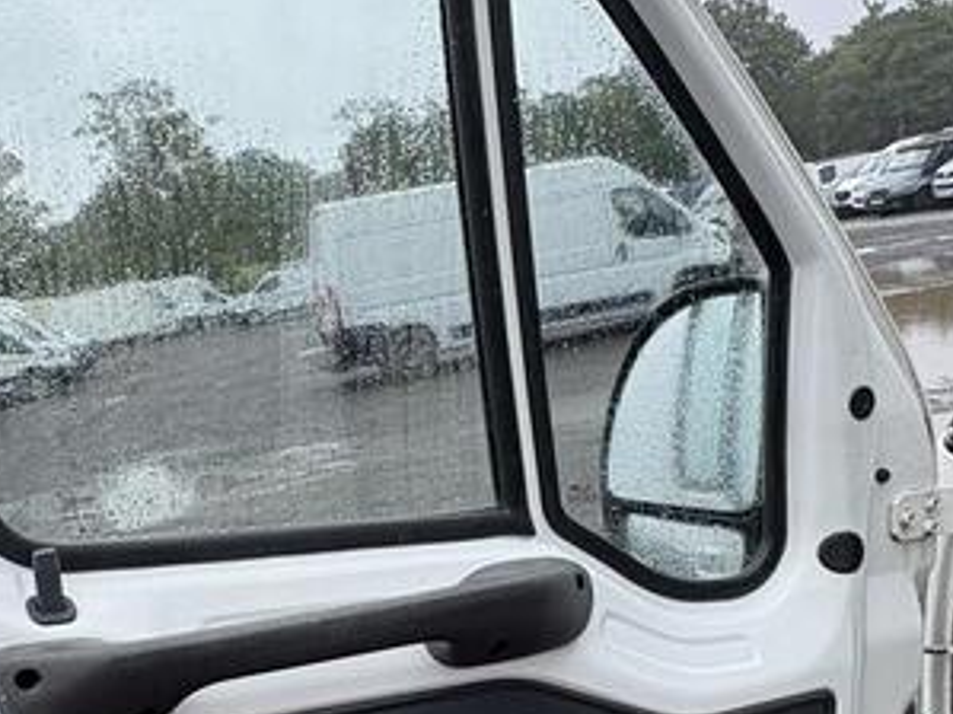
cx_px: 357
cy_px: 551
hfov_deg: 44.4
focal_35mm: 42
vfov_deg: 33.5
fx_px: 1156
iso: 40
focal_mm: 2.22
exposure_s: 1/501
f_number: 2.2
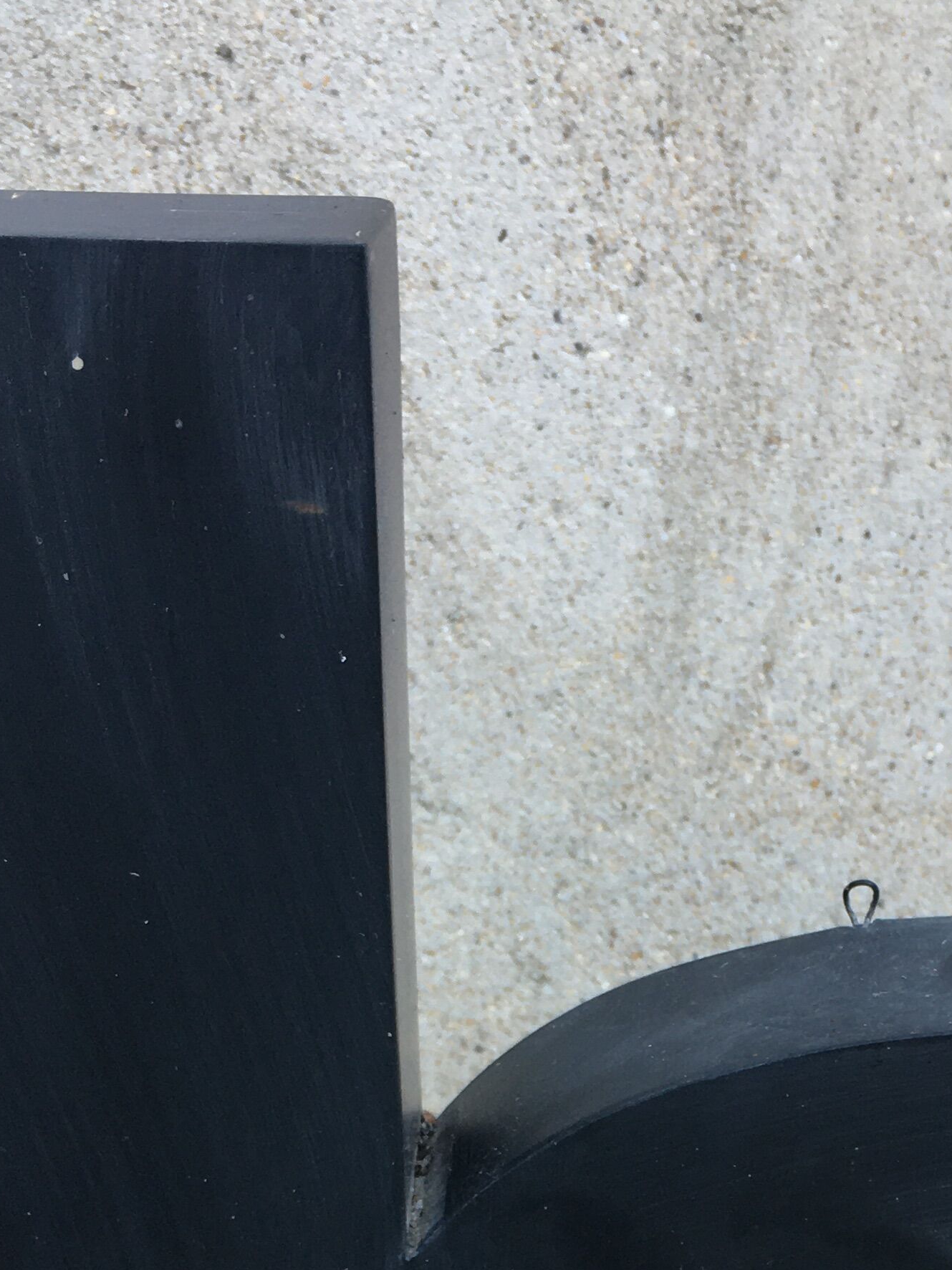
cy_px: 1248
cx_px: 698
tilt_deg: -27.0
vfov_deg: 27.8
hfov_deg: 22.1
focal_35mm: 66
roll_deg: -1.7
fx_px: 2420
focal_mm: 4.15
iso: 32
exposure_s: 1/50
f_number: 2.2
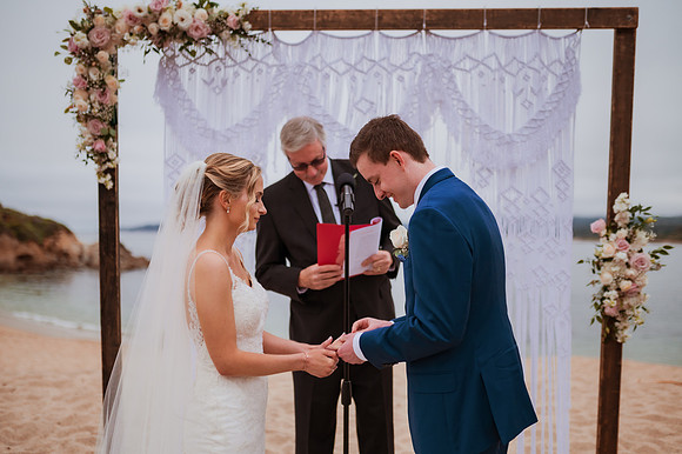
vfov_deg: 37.0
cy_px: 227
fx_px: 679
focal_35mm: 36
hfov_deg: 53.3
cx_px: 336
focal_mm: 35
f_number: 1.4
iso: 500
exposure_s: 1/4000
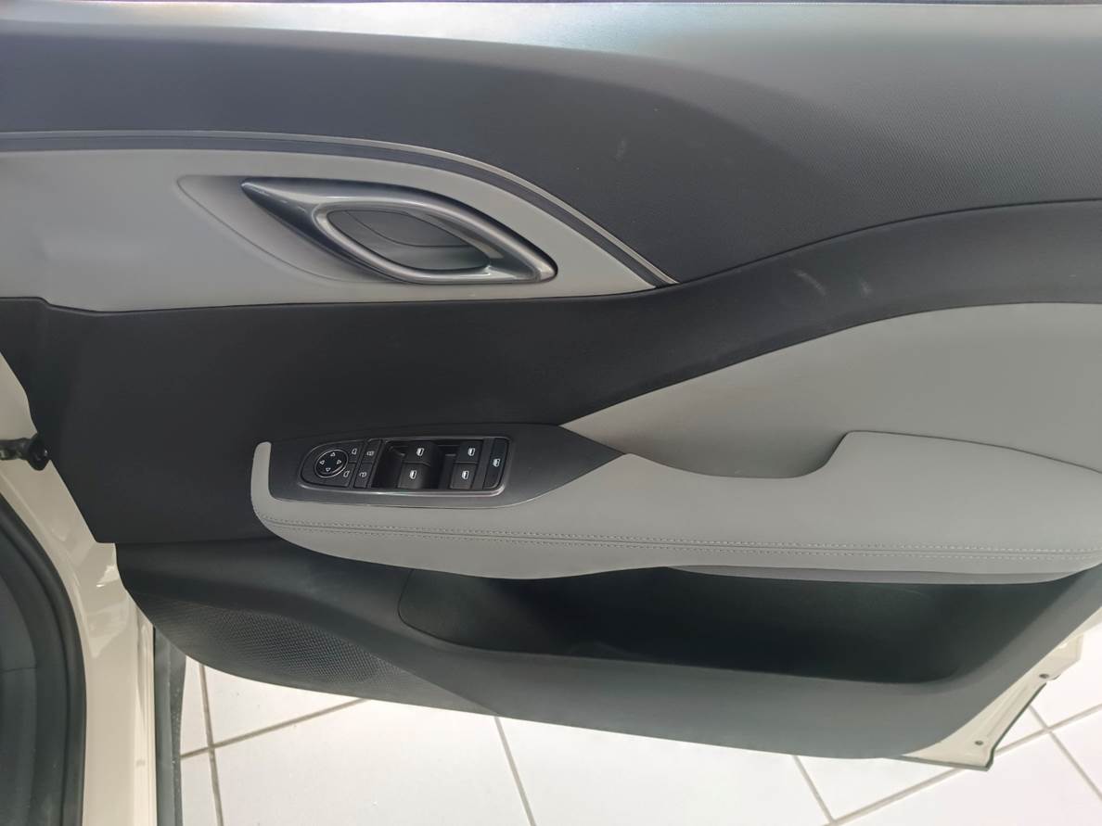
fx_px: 796
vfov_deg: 54.9
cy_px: 413
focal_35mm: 25
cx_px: 551
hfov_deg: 69.4
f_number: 1.79
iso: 1131
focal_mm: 4.84
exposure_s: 1/25
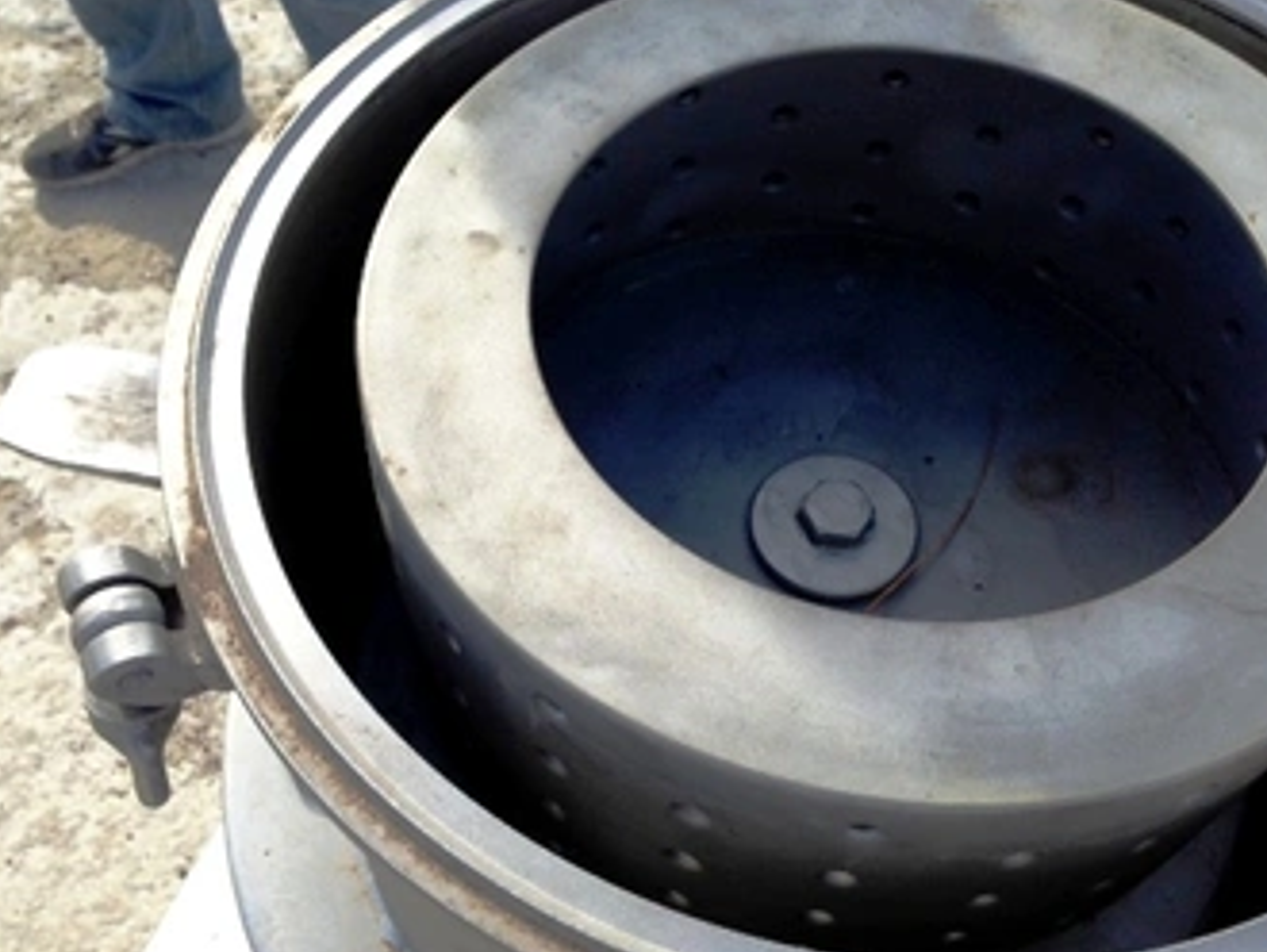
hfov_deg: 46.8
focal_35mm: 40
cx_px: 618
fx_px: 1465
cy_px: 464
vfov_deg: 36.0
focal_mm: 4.13
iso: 50
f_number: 2.4
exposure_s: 1/371
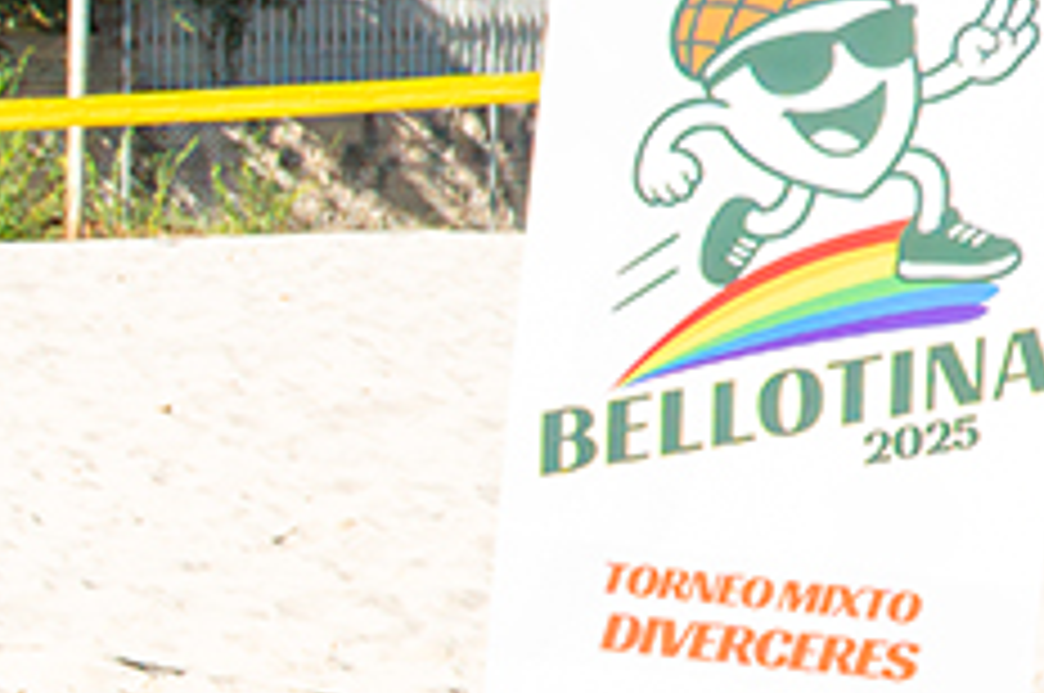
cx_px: -1179
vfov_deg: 6.8
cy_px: 446
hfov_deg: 9.4
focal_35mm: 202
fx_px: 5850
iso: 2000
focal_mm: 26
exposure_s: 1/4000
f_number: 6.3
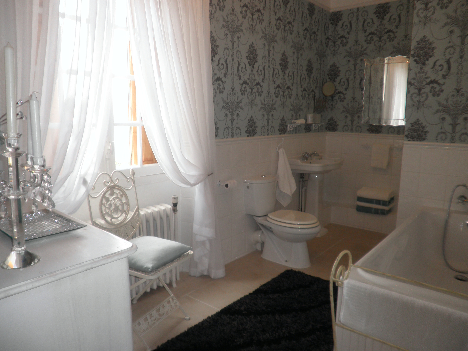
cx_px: 234
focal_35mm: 26
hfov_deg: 67.3
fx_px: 352
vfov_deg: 53.1
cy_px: 176
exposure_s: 1/40
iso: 64
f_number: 2.6
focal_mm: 4.65
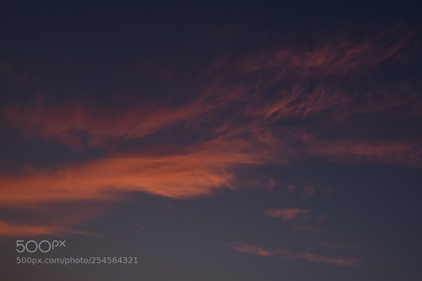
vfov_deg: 28.9
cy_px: 140
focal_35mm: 46
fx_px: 545
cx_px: 211
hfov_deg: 42.3
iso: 160
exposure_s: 1/60
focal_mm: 31
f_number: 10
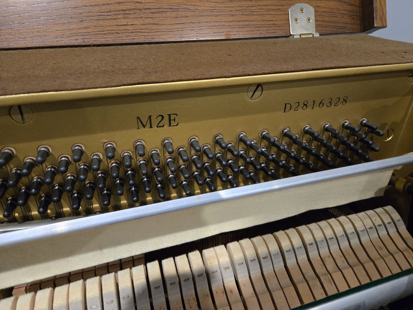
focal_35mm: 23
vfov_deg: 58.9
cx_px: 206
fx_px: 274
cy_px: 155
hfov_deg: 73.9
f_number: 1.8
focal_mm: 5.4
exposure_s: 1/60
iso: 800
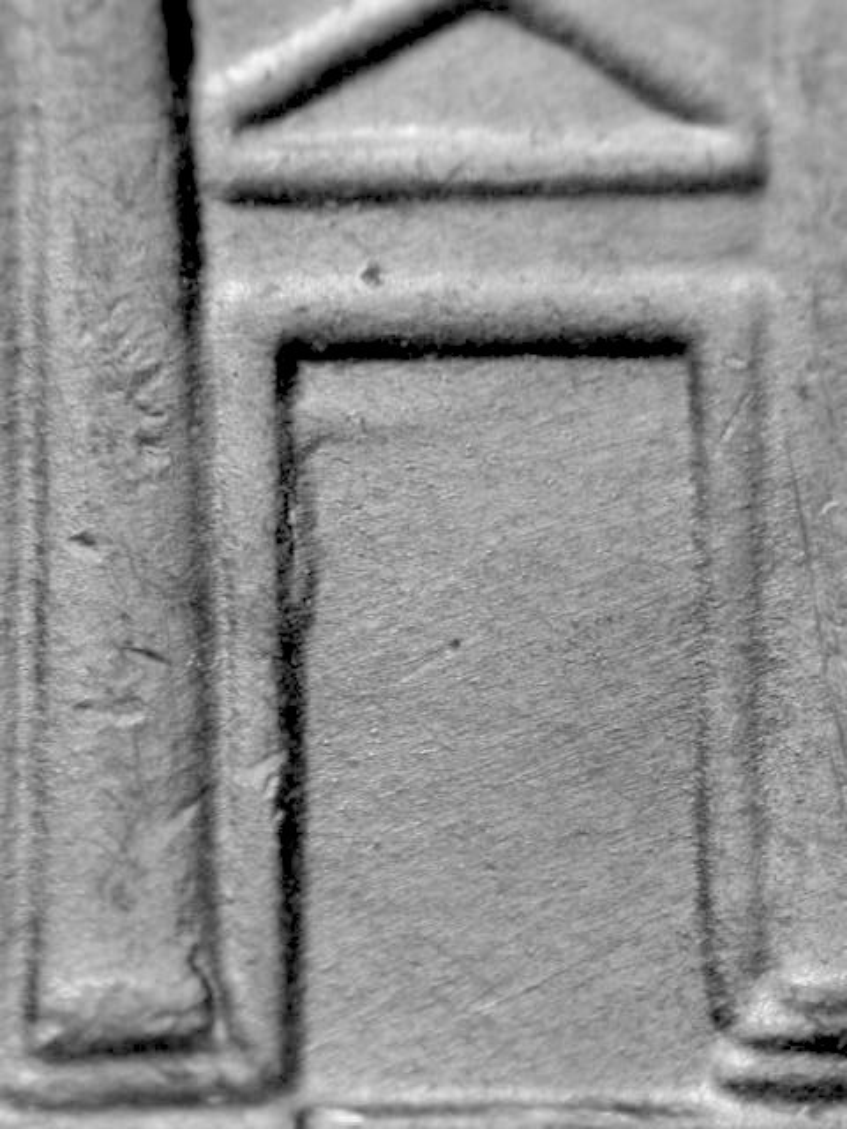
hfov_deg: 9.6
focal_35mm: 154
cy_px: 564
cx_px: 424
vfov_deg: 12.8
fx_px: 5024
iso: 100
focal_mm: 32
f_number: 5.1
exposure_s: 1/6.4
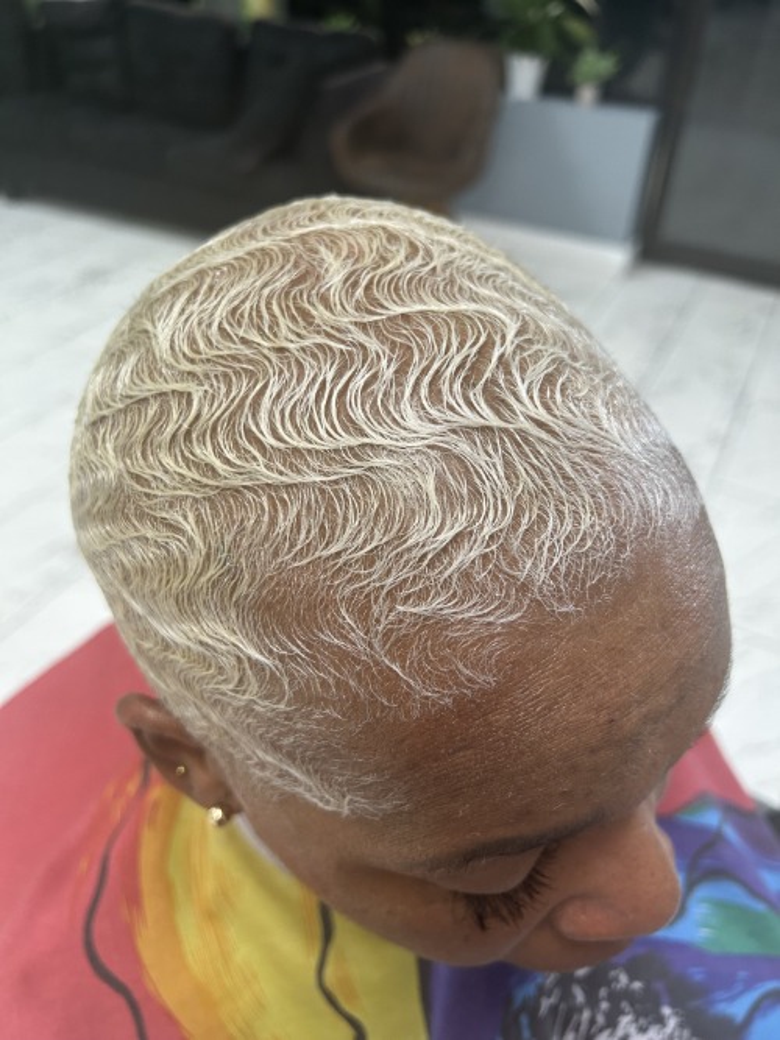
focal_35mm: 26
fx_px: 781
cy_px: 520
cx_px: 390
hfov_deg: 53.0
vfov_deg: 67.3
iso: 100
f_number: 1.5
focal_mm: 5.7
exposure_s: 1/120
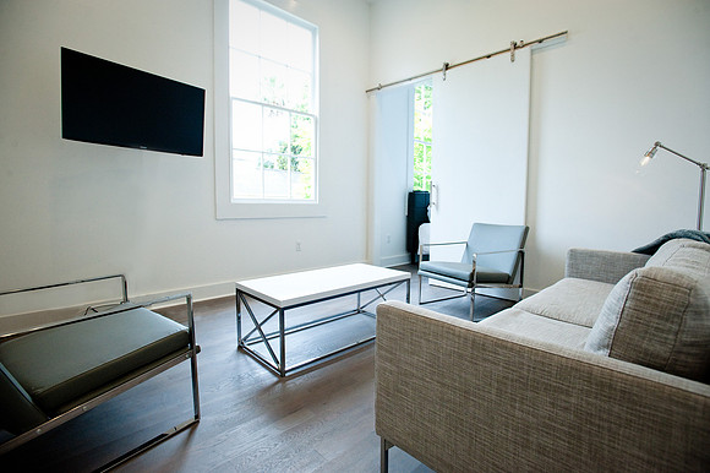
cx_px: 355
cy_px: 236
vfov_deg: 70.4
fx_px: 335
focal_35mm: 17
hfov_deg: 93.3
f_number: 5.6
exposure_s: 1/200
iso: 1250
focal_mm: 17
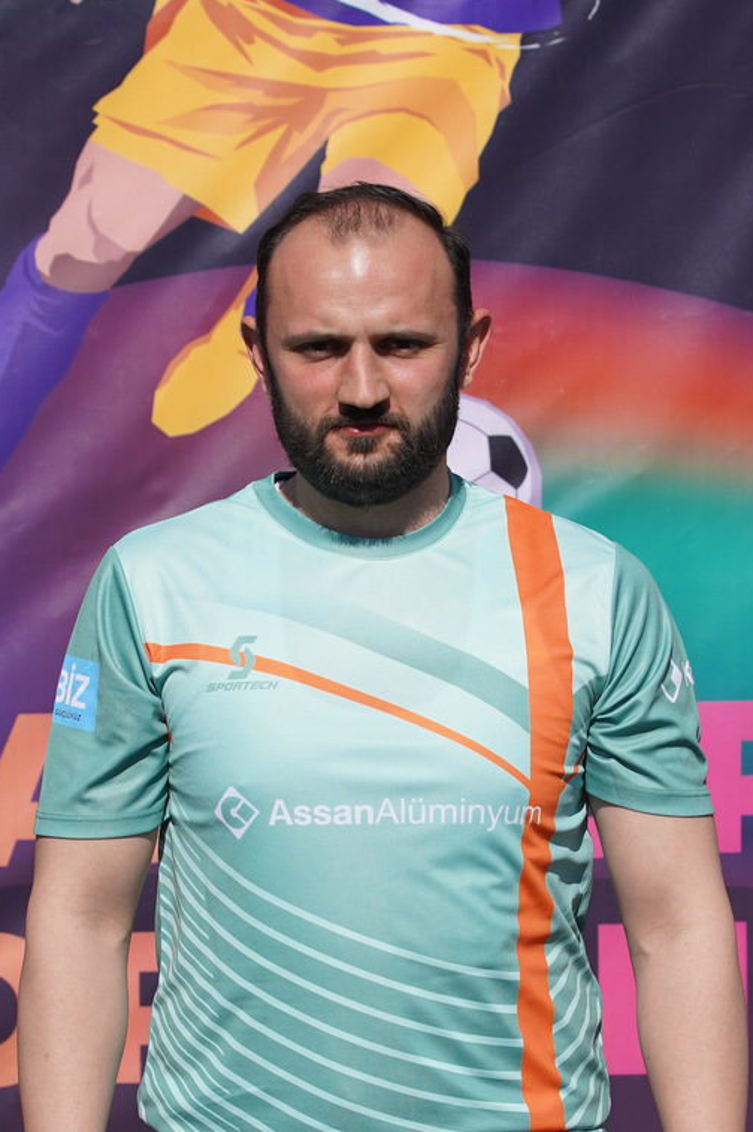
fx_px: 3486
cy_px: 595
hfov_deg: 12.3
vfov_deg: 18.4
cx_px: 380
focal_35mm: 111
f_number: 5
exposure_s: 1/1000
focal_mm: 70
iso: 100
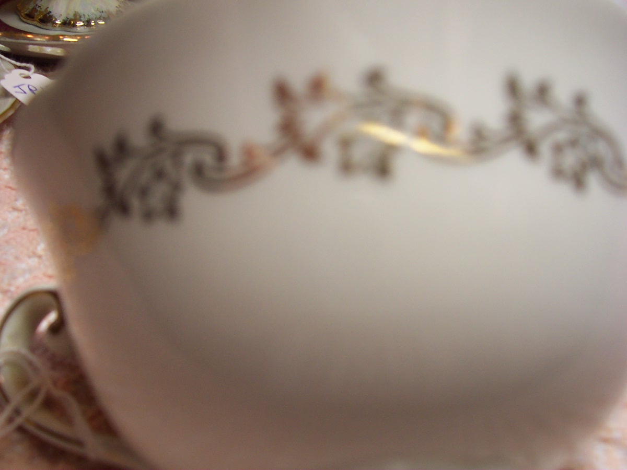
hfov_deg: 50.1
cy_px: 235
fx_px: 670
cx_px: 314
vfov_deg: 38.7
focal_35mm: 37
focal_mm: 5.6
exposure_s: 1/60
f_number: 2.8
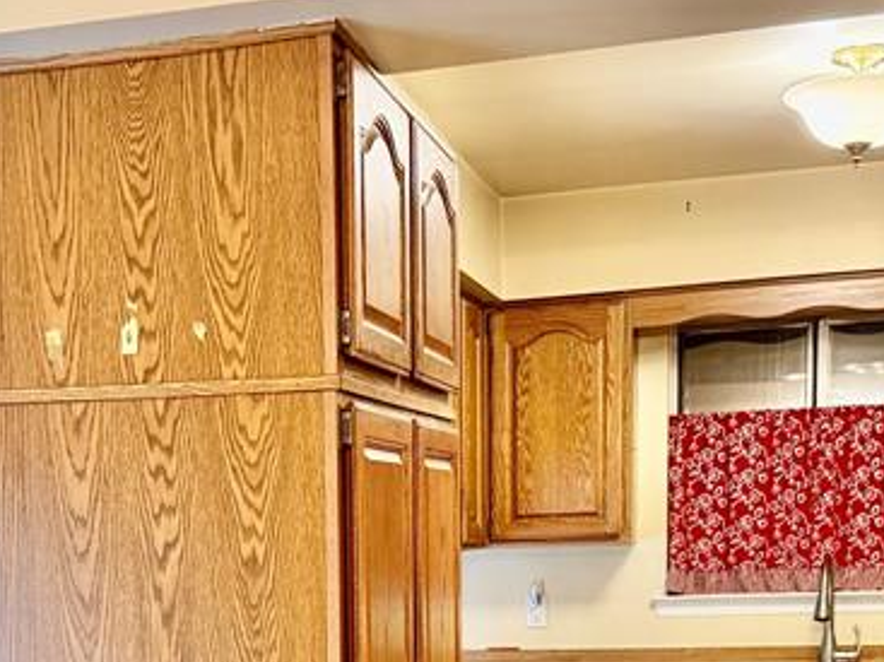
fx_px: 1710
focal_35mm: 67
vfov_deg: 20.7
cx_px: 258
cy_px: 758
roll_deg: +2.0
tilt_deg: -7.6
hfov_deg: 28.7
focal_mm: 6.76
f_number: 1.78
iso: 400
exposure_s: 1/60
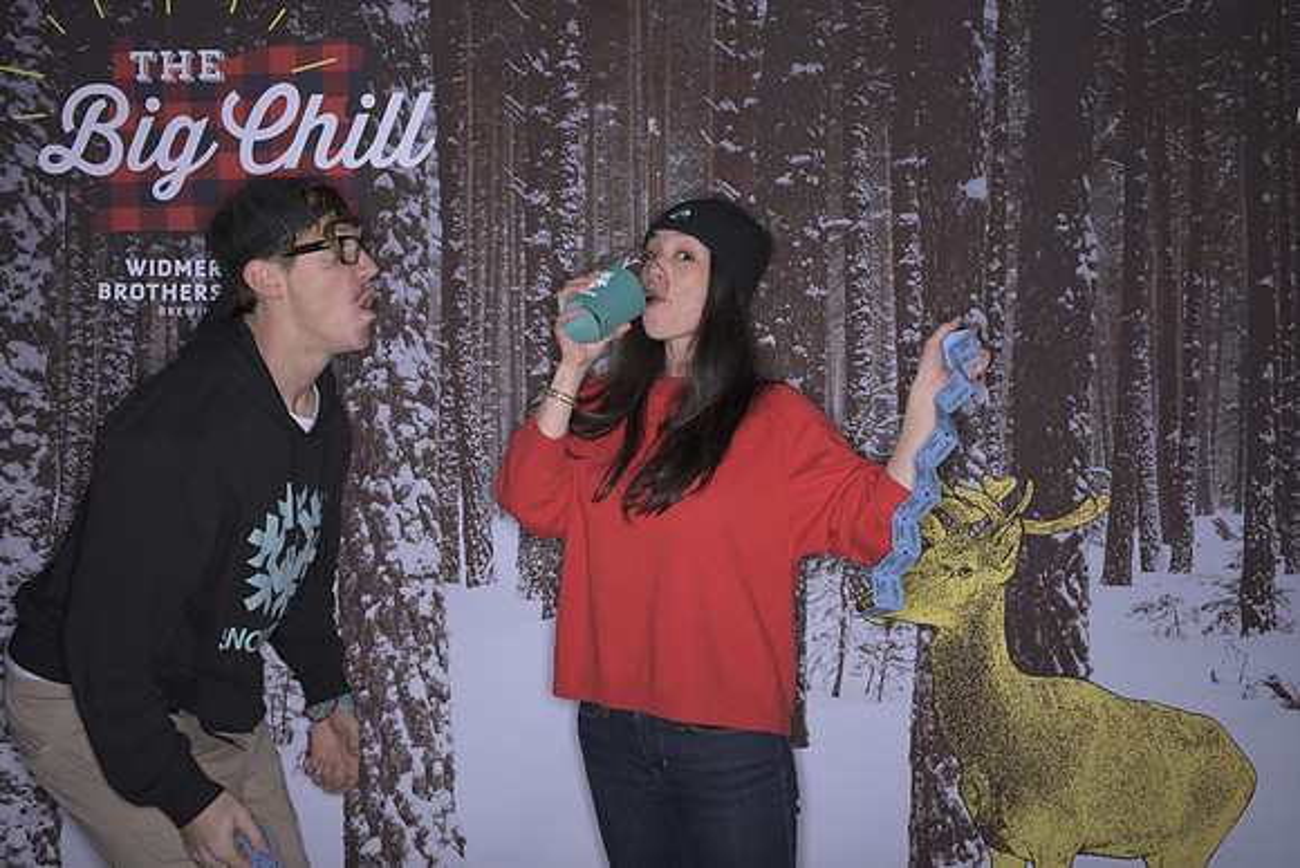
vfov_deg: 37.9
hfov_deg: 54.4
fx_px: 1264
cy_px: 434
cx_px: 650
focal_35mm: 35
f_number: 11
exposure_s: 1/250
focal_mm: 35
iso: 64
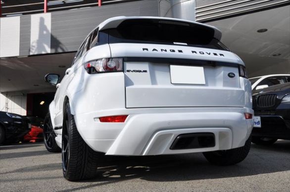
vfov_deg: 35.4
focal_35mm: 38
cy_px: 96
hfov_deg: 51.3
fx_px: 302
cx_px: 145
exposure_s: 1/200
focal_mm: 25
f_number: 14
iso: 200
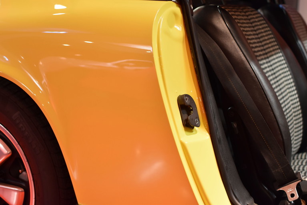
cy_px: 102
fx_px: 448
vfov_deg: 25.8
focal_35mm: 52
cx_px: 154
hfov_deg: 37.8
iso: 800
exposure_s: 1/60
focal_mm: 35
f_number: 2.5
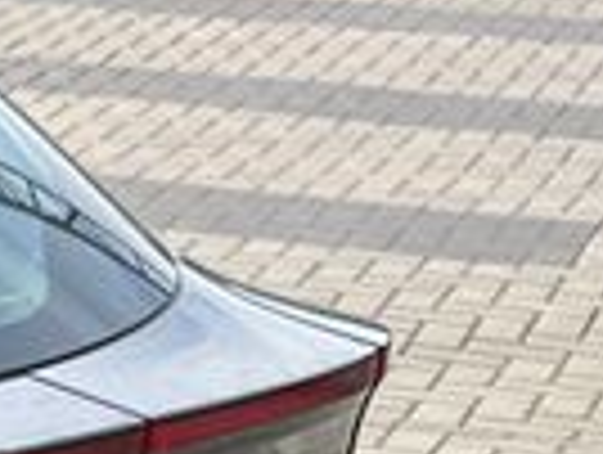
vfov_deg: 7.3
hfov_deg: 8.3
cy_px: 796
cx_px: -1269
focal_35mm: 198
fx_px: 3455
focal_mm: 5.1
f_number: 1.6
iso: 50
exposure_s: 1/1129
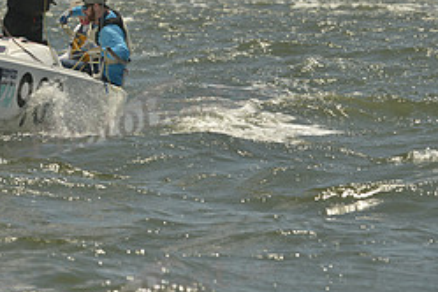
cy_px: 48
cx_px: -62
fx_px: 6813
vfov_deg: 2.5
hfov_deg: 3.7
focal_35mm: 560
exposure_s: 1/1250
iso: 280
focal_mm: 240
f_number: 10
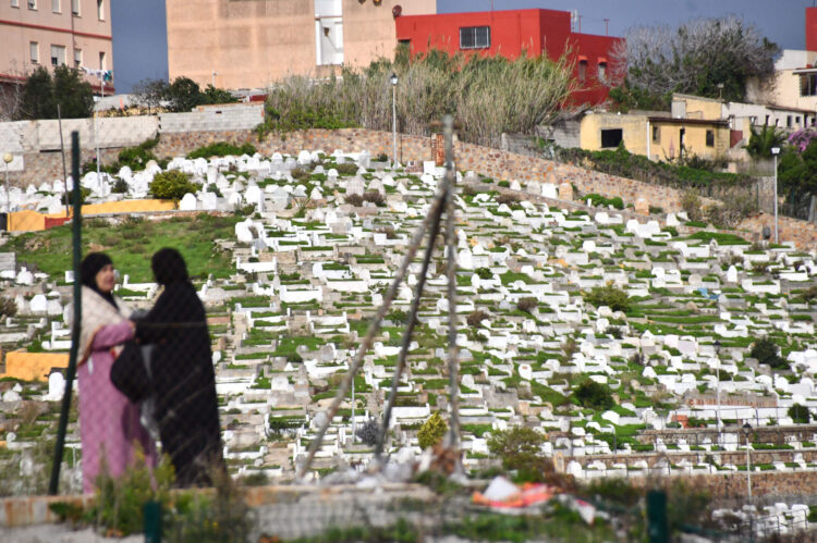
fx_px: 8505
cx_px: 408
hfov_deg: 5.5
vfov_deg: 3.7
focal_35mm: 375
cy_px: 272
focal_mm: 250
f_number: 6.3
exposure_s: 1/8000
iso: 1250
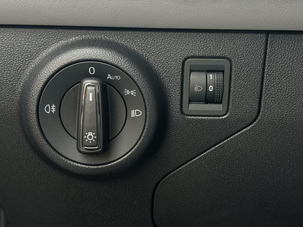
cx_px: 147
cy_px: 115
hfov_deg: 36.2
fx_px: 464
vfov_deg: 27.5
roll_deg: -0.3
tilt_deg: -7.3
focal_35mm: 53
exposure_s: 1/217
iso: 64
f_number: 1.78
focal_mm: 6.86
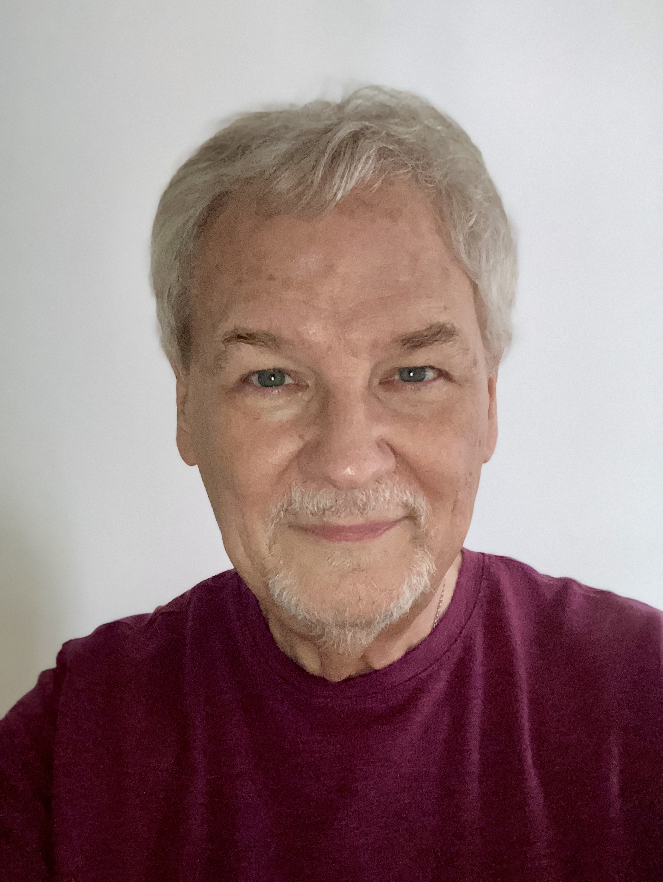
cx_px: 332
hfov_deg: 44.2
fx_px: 816
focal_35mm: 32
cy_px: 441
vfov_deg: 56.8
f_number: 2.2
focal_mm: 2.87
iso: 640
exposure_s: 1/34
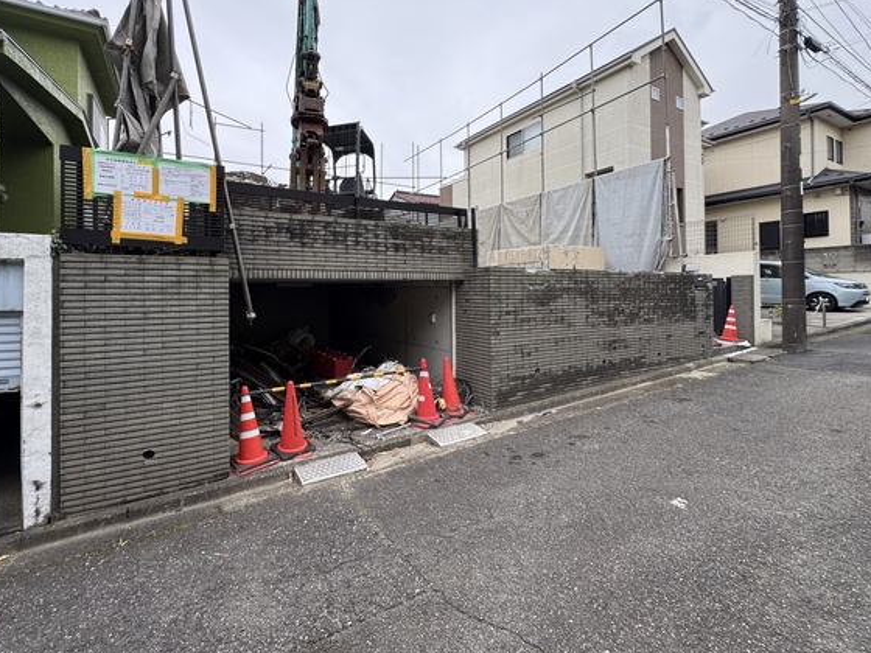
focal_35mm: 16
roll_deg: -0.8
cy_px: 291
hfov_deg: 94.0
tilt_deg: +1.3
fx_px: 403
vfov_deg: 77.8
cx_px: 378
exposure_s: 1/236
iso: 40
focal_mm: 2.22
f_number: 2.2
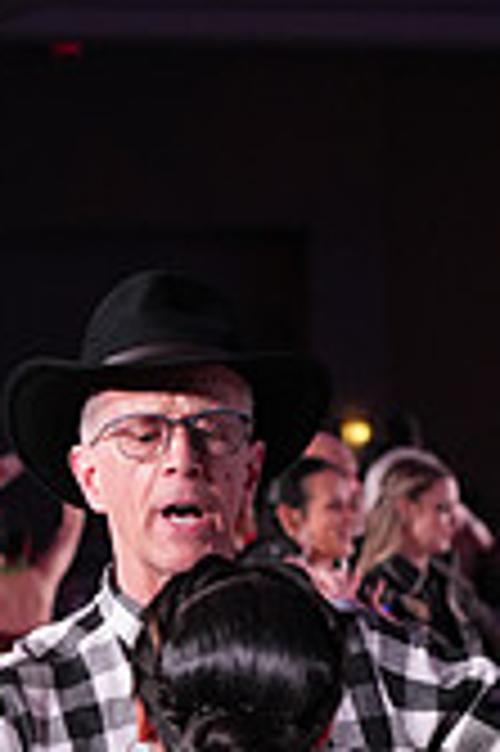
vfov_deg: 9.1
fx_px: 4572
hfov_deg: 6.3
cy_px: 1202
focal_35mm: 219
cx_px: 336
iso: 2000
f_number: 4
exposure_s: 1/400
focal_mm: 63
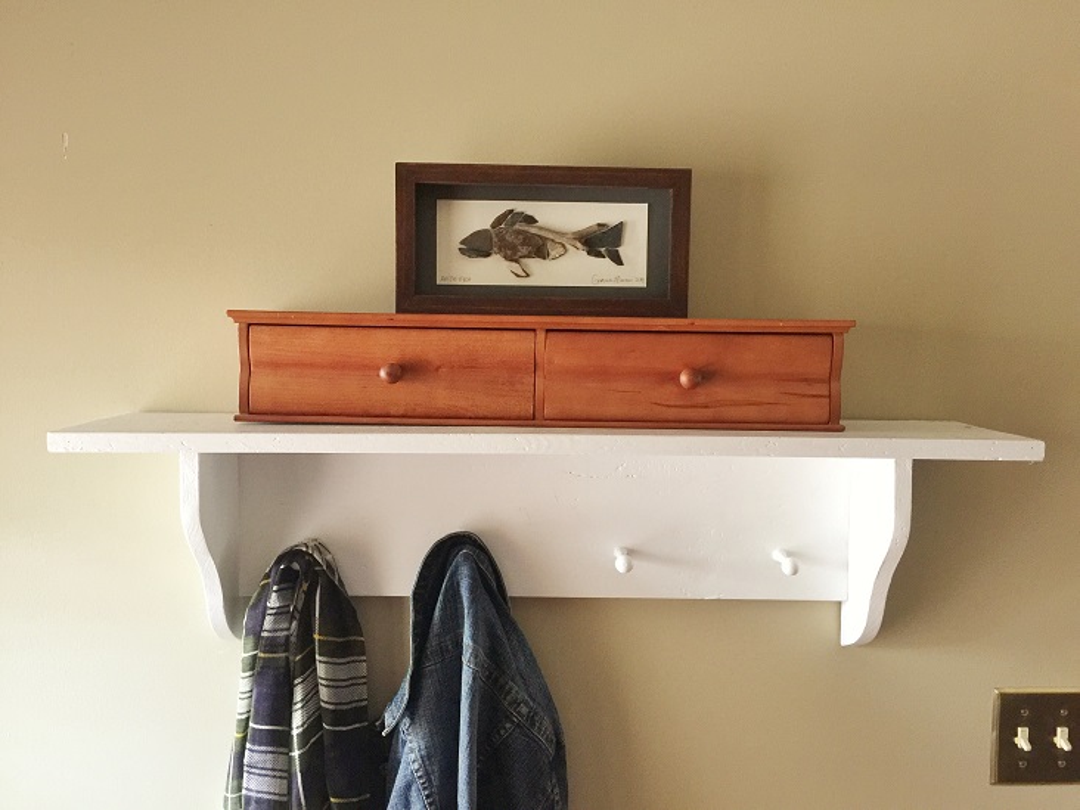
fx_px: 905
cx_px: 540
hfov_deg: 61.7
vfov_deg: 48.2
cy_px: 405
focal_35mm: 29
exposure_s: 1/10
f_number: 2.2
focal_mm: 4.15
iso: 125
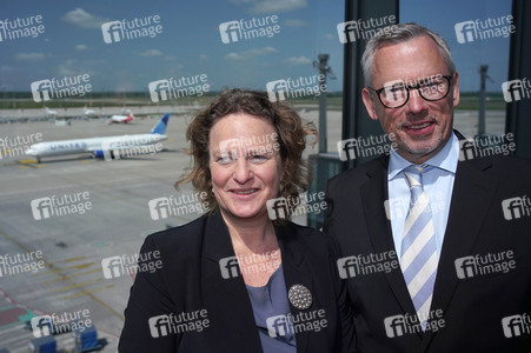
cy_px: 176
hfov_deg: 65.5
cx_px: 266
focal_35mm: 28
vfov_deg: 46.3
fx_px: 413
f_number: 5
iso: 640
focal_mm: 28
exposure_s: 1/3200
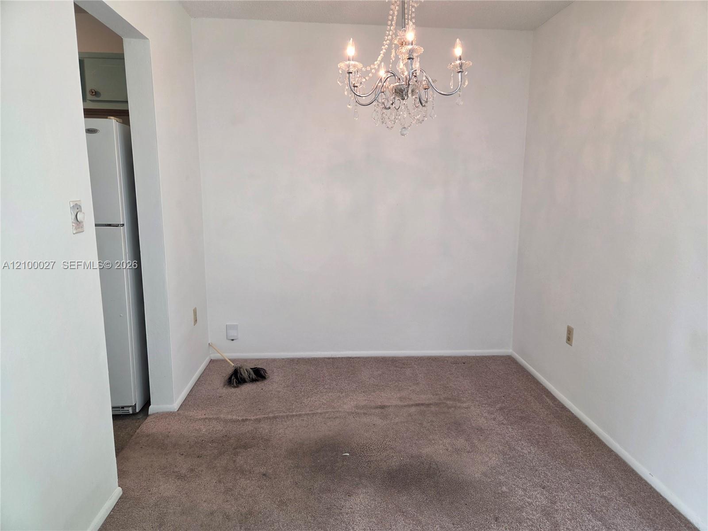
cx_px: 354
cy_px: 266
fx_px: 470
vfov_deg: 58.9
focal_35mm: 23
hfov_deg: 73.9
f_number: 1.8
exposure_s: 1/120
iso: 125
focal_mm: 5.4
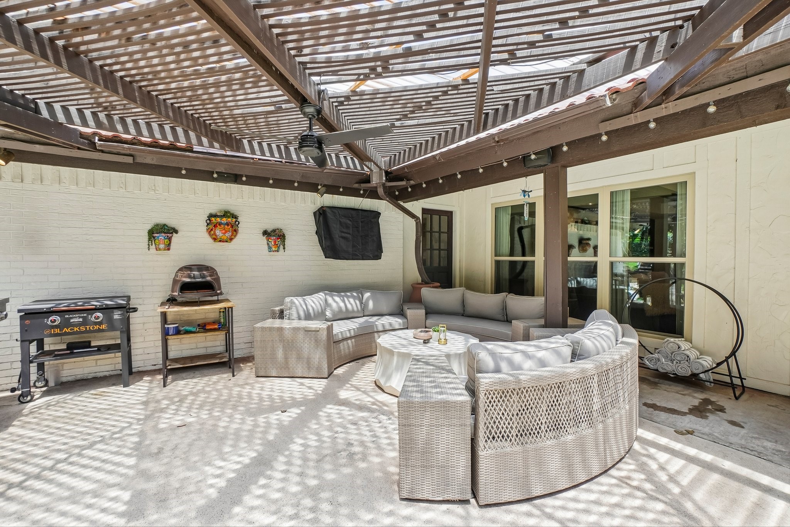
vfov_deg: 77.3
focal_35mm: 15
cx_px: 395
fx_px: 329
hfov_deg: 100.4
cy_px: 264
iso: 400
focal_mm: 10
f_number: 8
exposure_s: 1/320
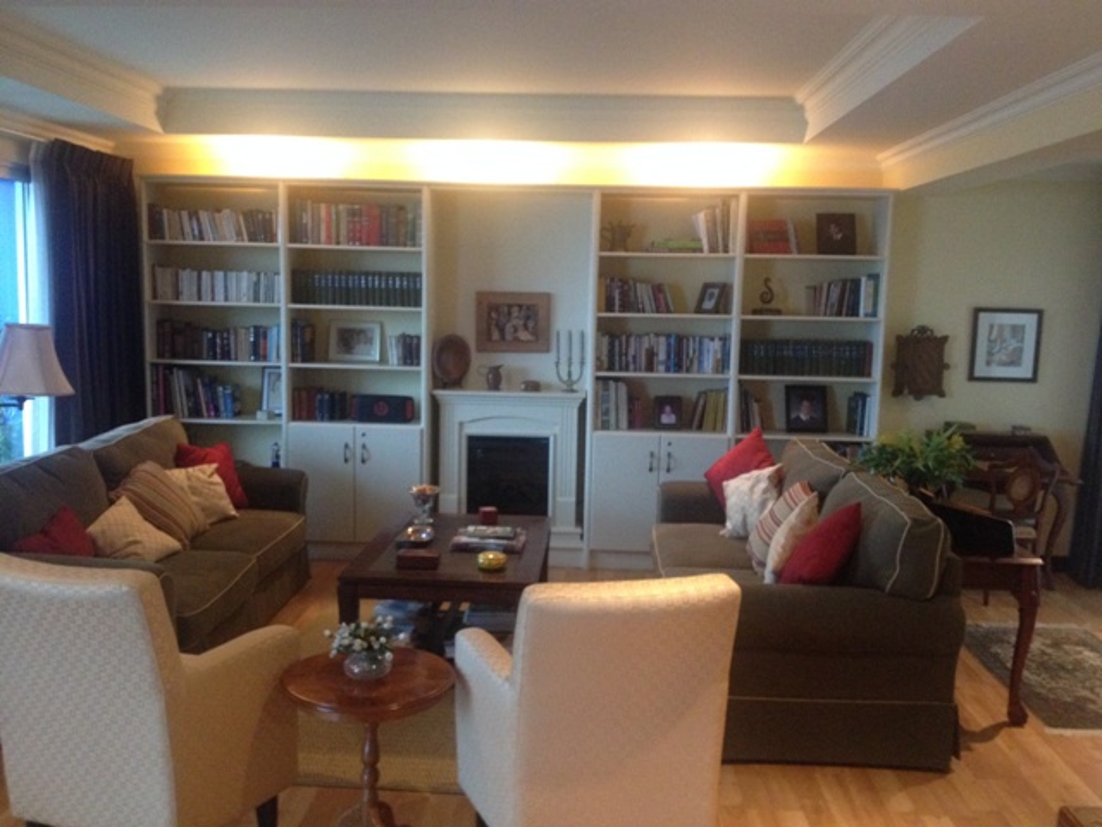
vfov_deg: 40.7
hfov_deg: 52.6
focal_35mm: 35
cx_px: 551
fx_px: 1114
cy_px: 414
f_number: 2.4
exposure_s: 1/17
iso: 400
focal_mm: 4.28
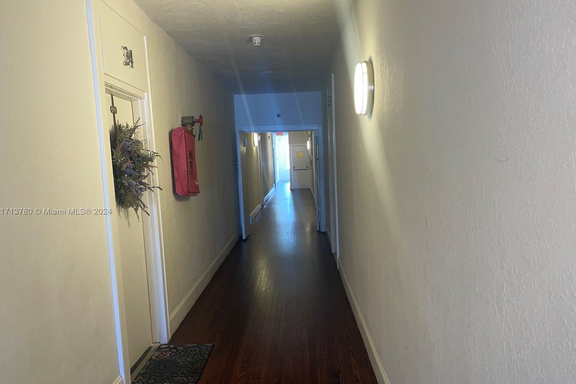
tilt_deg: -7.3
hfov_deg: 63.6
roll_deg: +2.4
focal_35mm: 29
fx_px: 464
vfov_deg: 44.9
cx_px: 297
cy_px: 212
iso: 50
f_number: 1.6
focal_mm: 4.2
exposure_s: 1/30
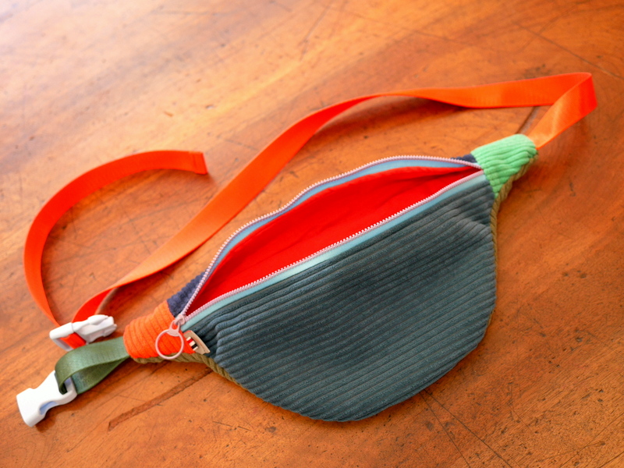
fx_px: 721
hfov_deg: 46.8
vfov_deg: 36.0
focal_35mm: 40
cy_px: 234
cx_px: 312
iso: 200
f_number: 2.2
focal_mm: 20
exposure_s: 1/160
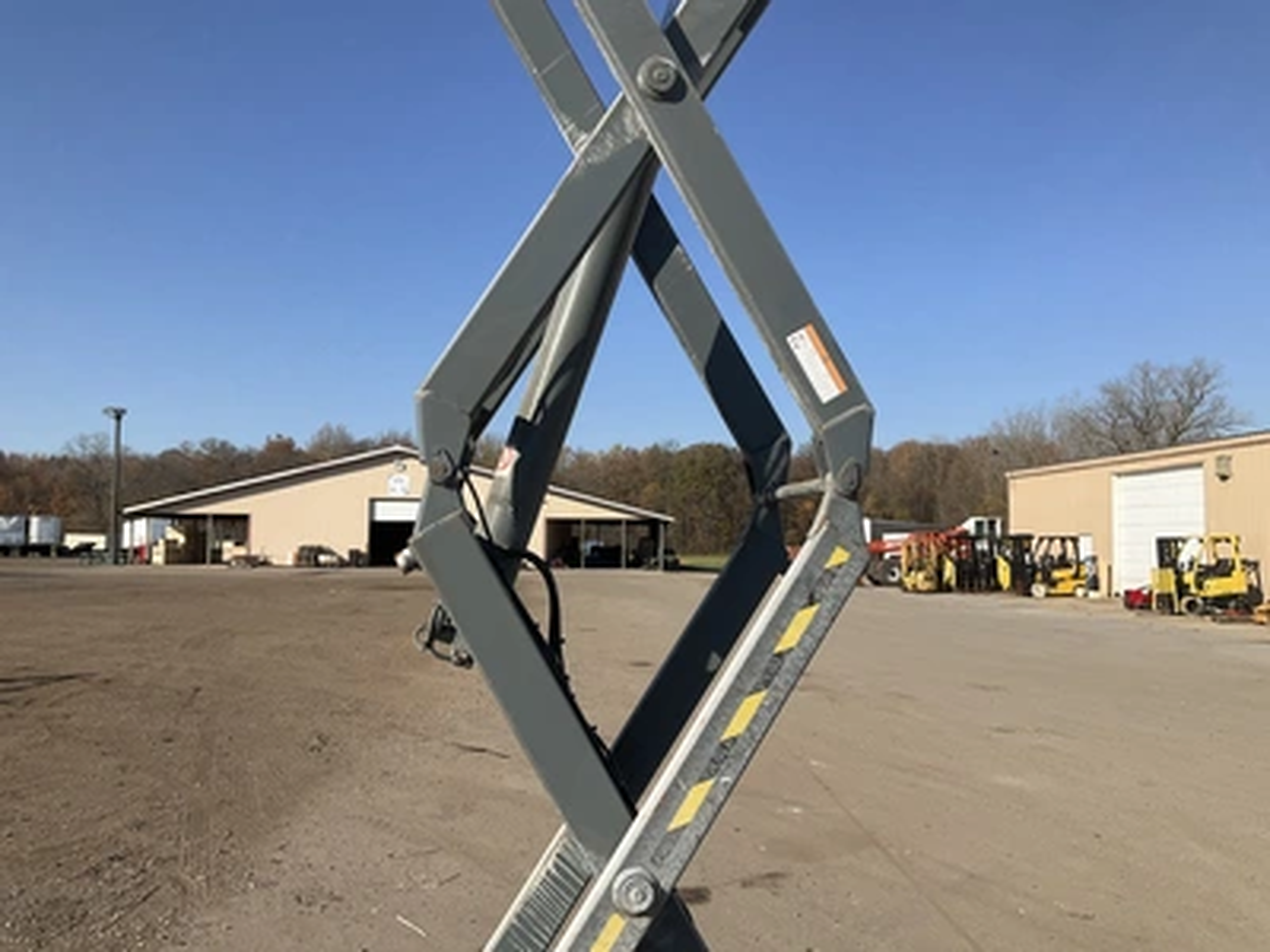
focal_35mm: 29
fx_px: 1064
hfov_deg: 61.7
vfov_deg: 48.2
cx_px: 635
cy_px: 476
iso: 25
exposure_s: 1/1912
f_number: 1.8
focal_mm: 3
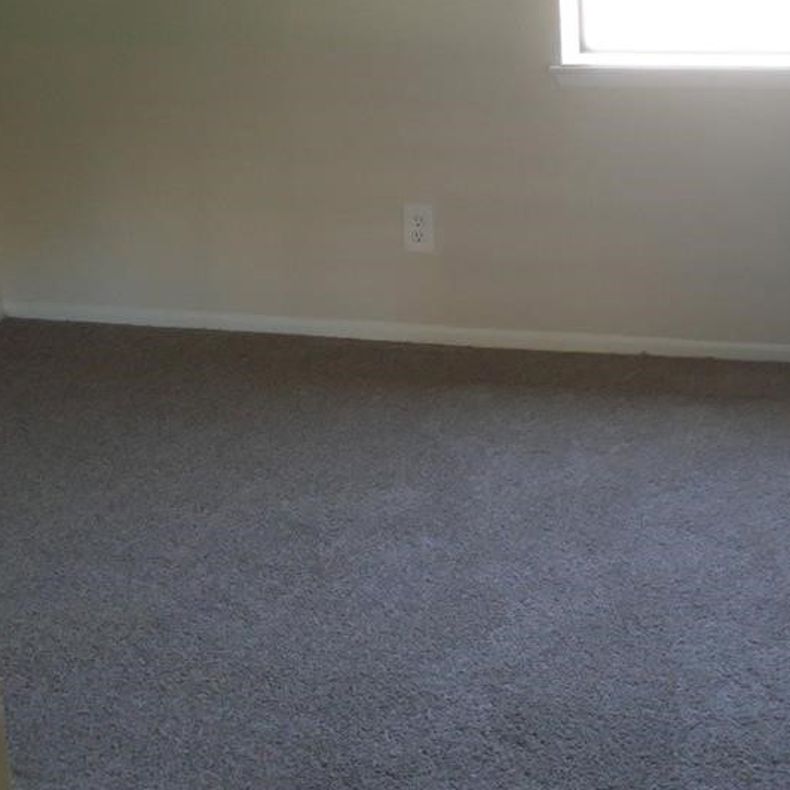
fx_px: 1730
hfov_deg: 25.2
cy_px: 322
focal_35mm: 67
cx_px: 658
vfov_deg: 25.7
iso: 1600
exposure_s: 1/160
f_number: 3
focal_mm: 10.2
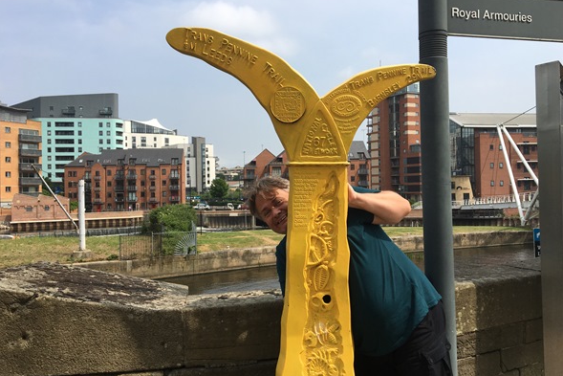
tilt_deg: +1.0
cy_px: 182
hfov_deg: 60.3
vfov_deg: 42.3
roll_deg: +0.3
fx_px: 485
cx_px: 287
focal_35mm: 31
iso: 25
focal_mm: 4.15
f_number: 2.2
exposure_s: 1/2024
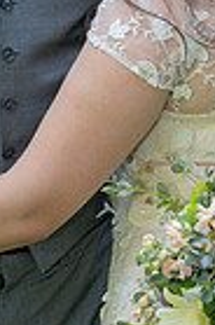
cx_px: 103
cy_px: 58
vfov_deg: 15.3
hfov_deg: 10.3
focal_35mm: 133
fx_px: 1197
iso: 250
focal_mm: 41
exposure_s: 1/250
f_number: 4
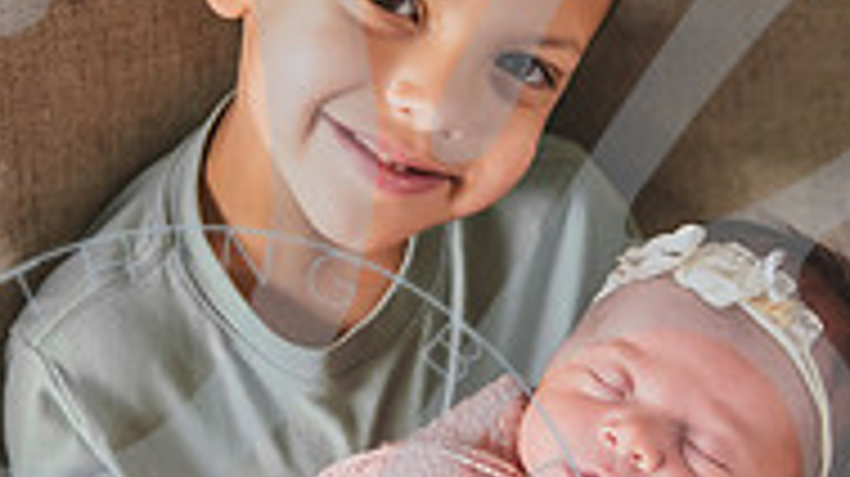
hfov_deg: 22.5
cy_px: 302
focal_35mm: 95
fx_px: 2140
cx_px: 400
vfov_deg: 12.7
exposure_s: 1/200
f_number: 2.8
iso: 1600
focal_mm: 38
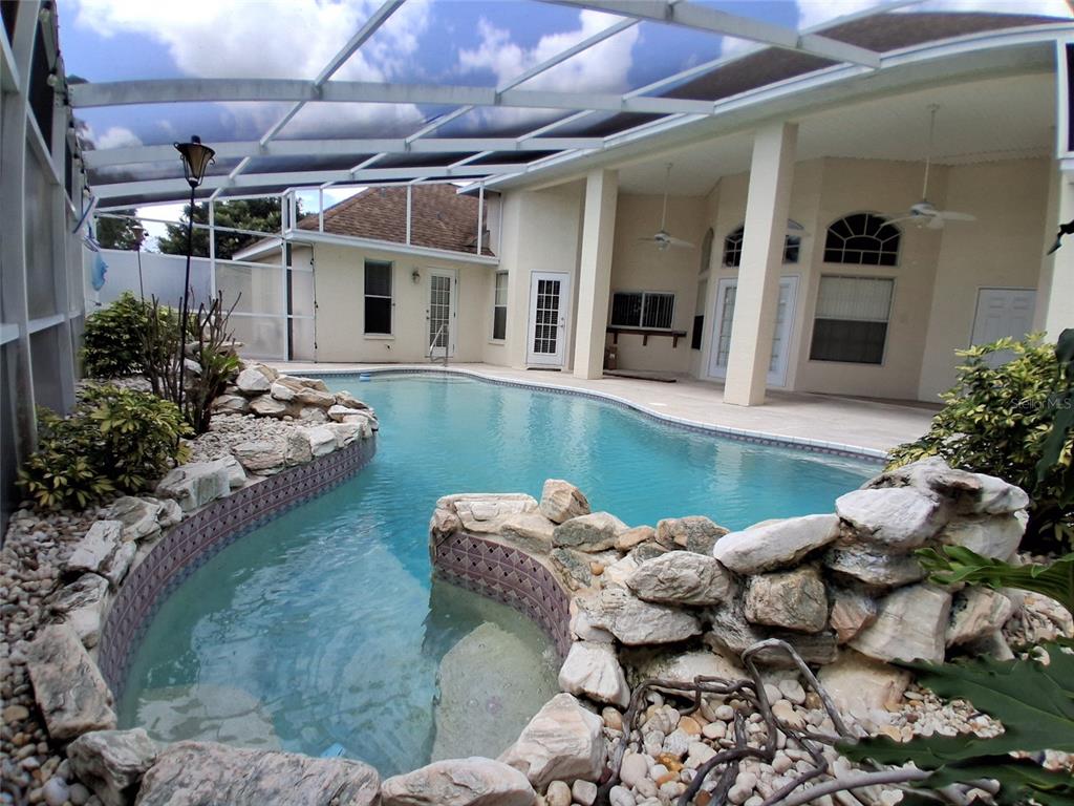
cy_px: 403
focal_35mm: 17
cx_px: 537
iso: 50
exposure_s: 1/498
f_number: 2.2
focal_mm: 1.4
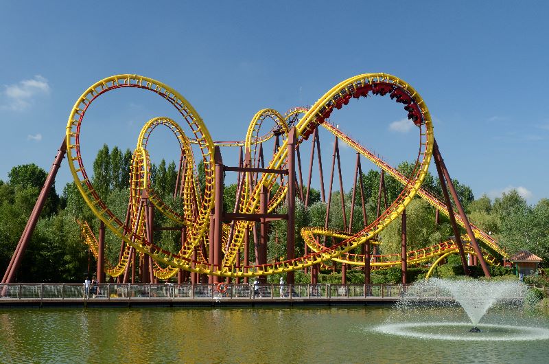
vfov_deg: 28.0
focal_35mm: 48
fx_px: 731
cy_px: 182
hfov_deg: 41.2
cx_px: 274
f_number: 9
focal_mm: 32
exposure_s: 1/200
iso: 400
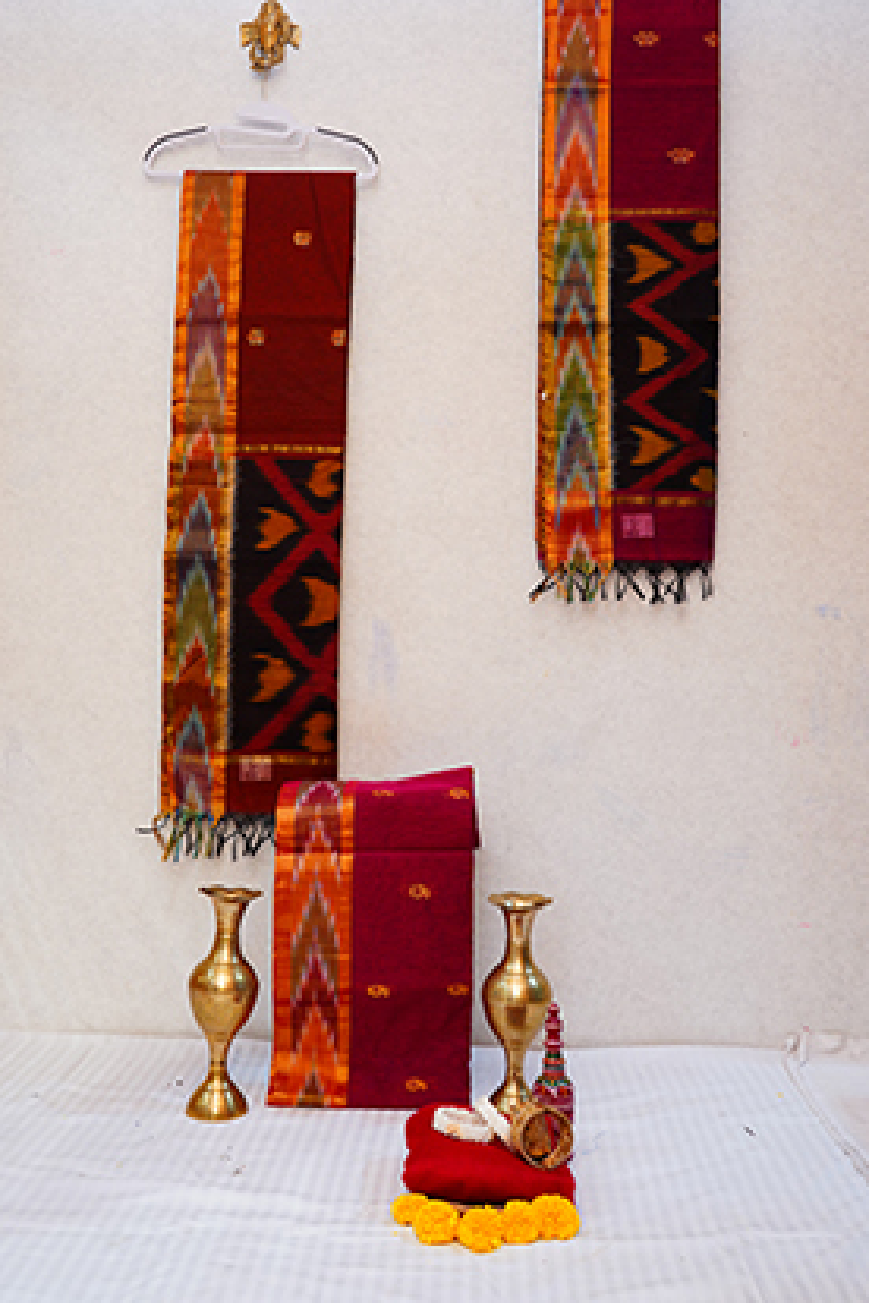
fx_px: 1267
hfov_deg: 37.9
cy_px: 554
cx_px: 442
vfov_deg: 54.2
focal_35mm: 35
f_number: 4
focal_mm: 29
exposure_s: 1/100
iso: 800
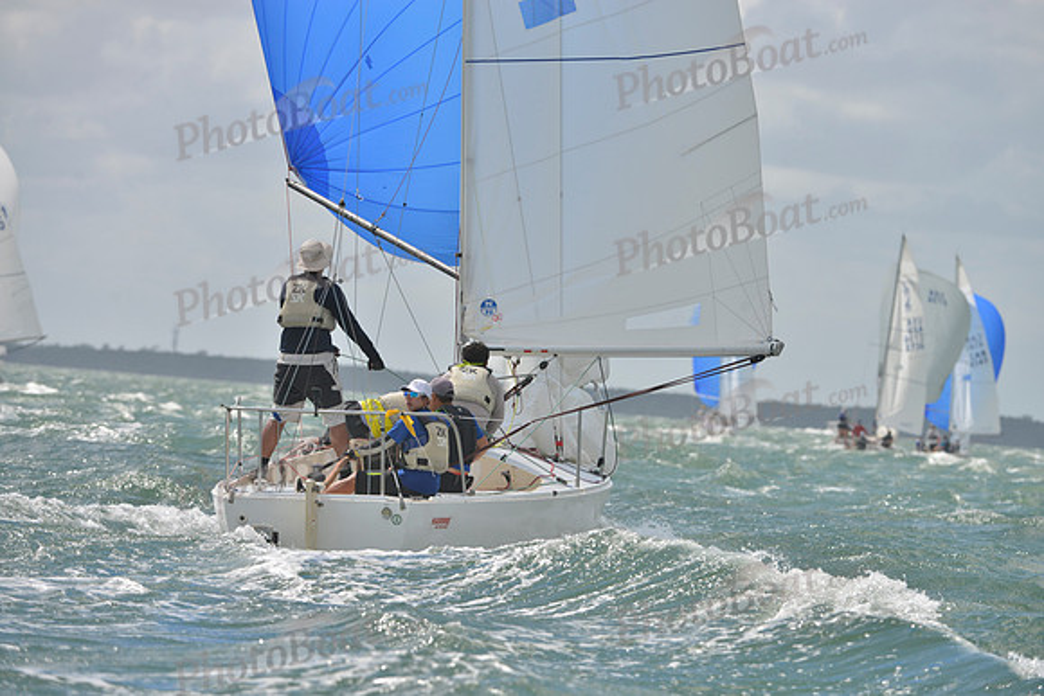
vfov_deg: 4.9
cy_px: 348
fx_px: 8122
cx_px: 522
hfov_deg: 7.4
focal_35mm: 280
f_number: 8
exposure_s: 1/1250
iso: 280
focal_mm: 280
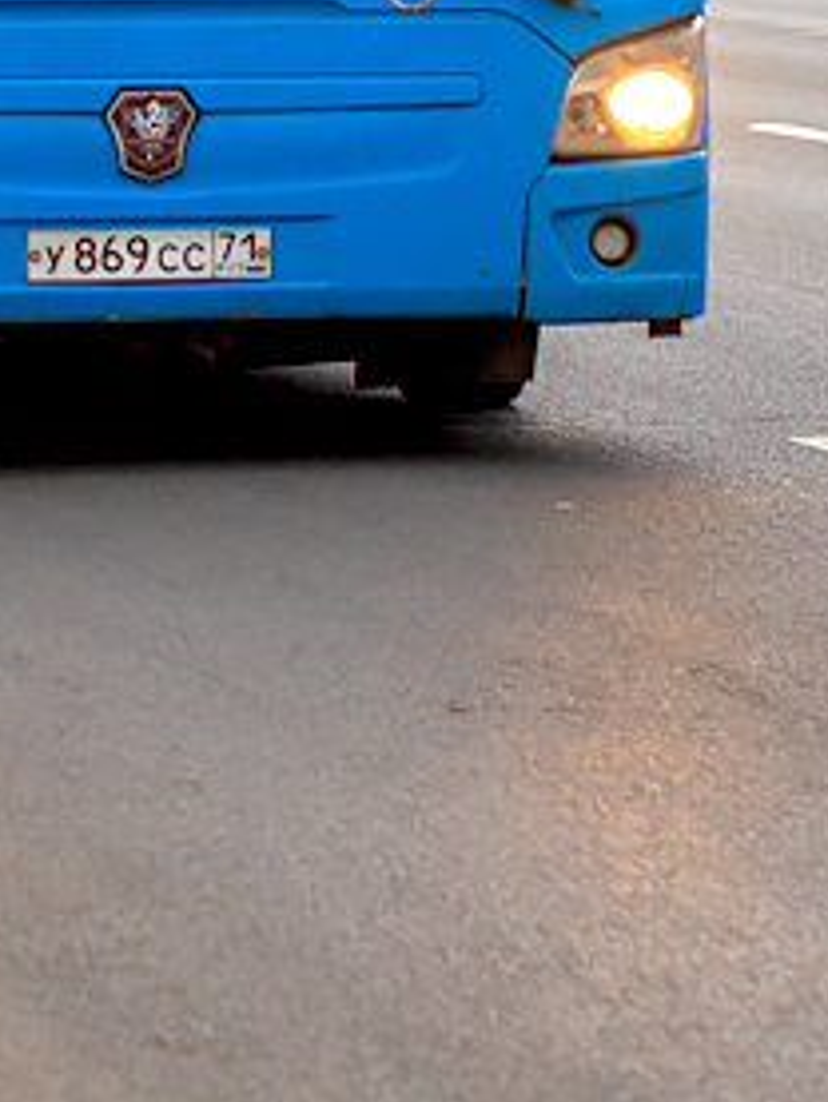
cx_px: -44
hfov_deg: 5.7
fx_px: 8286
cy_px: -851
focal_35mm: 260
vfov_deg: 7.4
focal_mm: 50
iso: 320
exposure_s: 1/500
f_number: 2.8
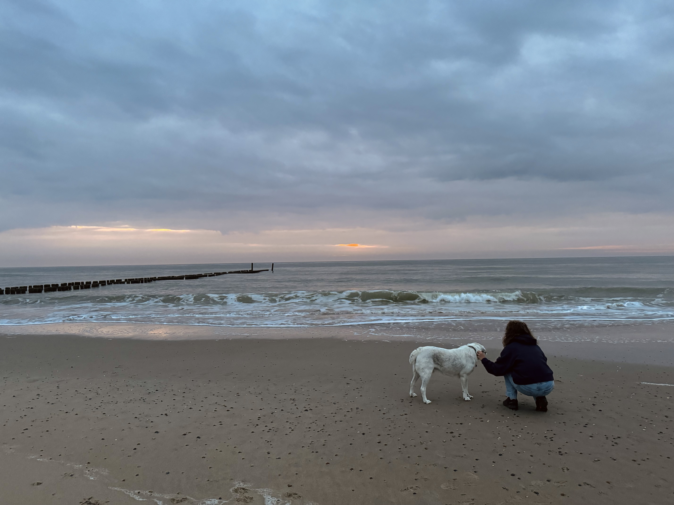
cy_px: 252
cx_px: 337
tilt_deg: +2.1
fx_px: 467
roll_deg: +1.1
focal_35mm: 24
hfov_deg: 71.6
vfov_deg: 56.8
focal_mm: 6.76
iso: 800
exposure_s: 1/45
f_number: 1.78
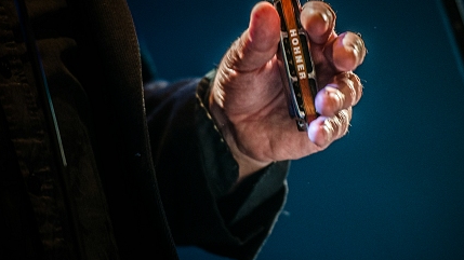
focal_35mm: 352
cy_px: 117
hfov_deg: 6.1
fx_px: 4329
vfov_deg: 3.4
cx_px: 330
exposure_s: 1/100
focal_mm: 200
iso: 800
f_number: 2.8
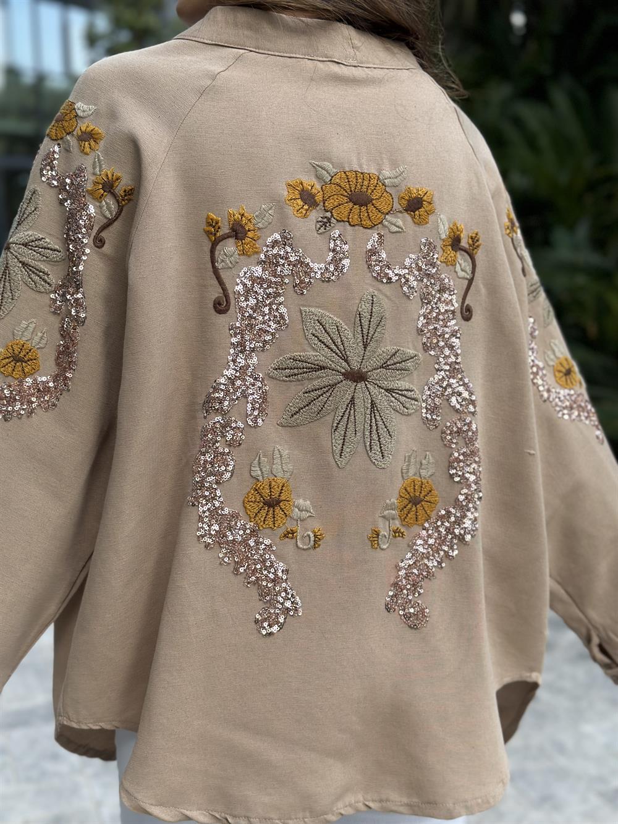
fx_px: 1142
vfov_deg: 39.7
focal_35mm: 48
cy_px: 412
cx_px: 309
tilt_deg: -10.9
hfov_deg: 30.3
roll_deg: +1.0
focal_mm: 6.86
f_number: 1.78
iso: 80
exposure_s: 1/745
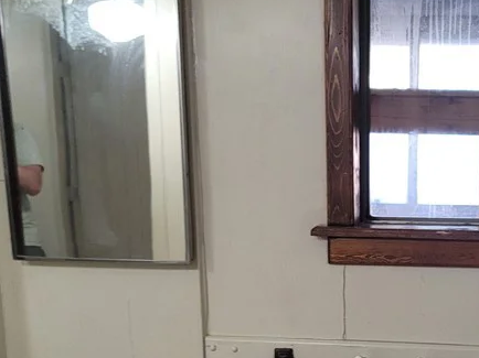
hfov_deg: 32.0
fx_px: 816
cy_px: 325
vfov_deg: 24.1
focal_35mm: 59
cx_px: 370
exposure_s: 1/120
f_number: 1.8
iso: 250
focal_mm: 7
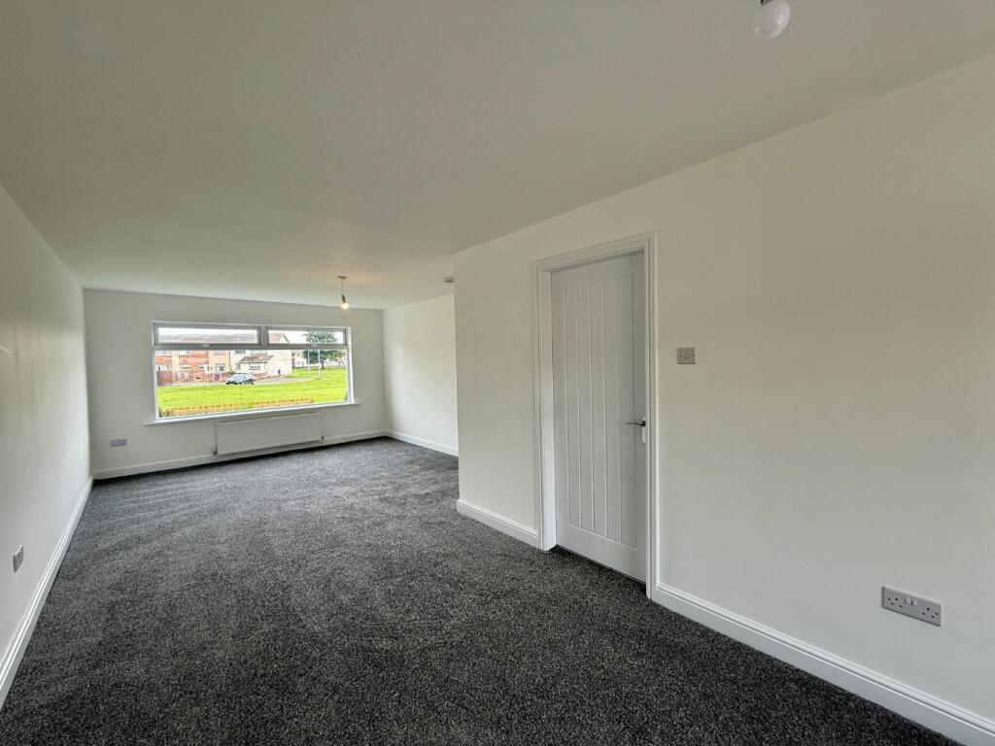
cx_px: 498
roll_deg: +0.8
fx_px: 402
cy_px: 373
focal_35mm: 14
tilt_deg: -1.6
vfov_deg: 85.7
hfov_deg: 102.1
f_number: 2.2
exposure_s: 1/151
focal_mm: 2.22
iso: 64
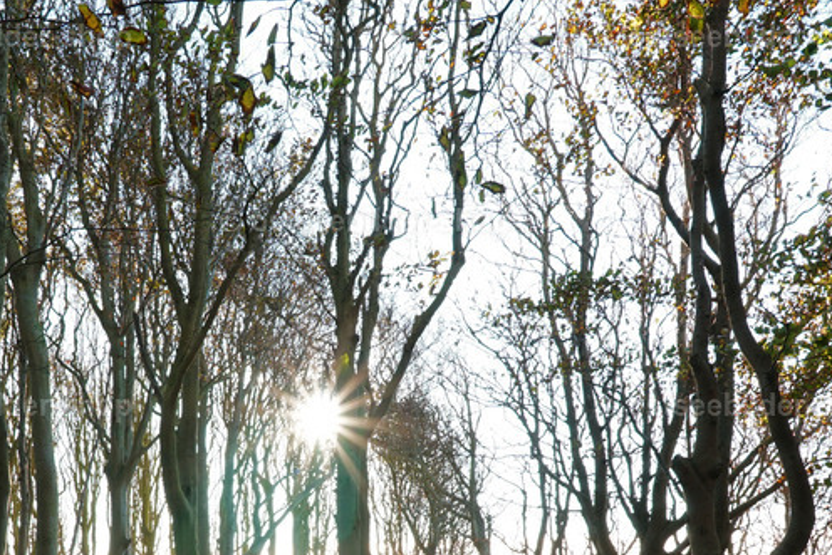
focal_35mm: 34
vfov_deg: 35.3
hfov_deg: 54.5
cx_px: 273
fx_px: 787
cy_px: 552
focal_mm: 11
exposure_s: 1/80
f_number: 8
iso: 400
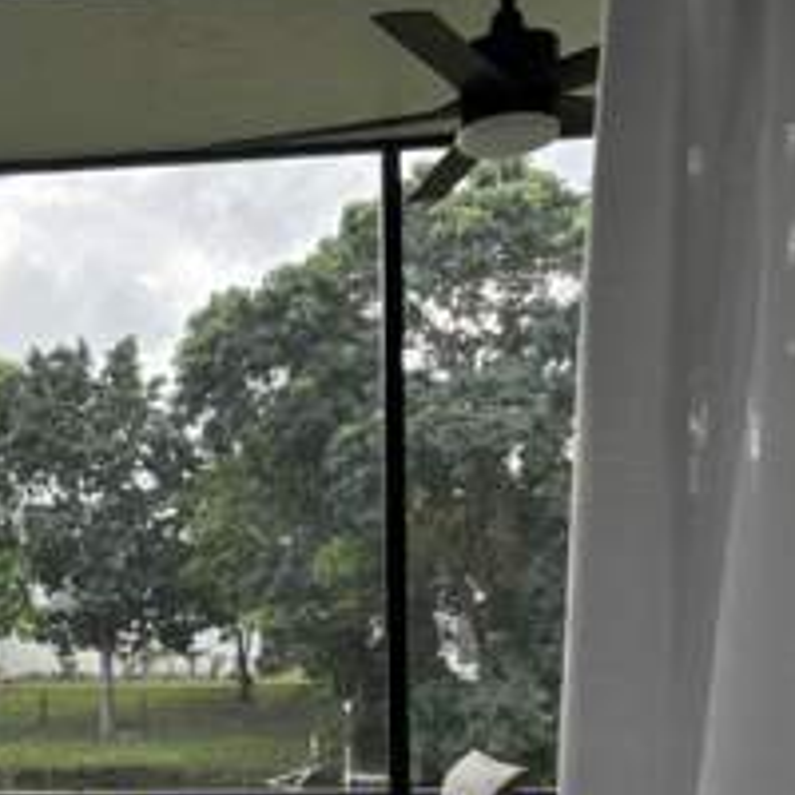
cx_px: 20
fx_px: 1429
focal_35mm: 55
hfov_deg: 29.3
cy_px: 666
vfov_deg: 30.1
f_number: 1.6
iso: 50
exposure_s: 1/356
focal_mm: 5.96
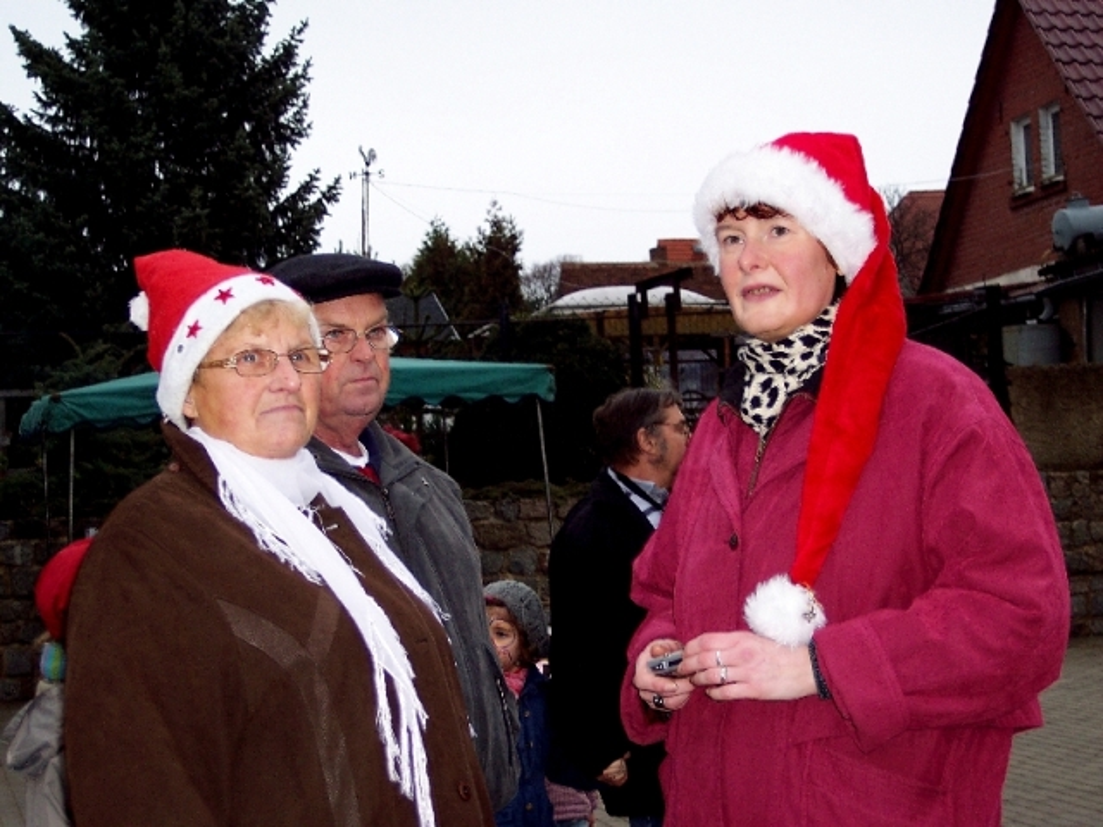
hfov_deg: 29.8
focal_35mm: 65
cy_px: 414
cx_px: 552
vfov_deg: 22.6
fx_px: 2071
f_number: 3.4
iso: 100
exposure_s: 1/90
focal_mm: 13.3
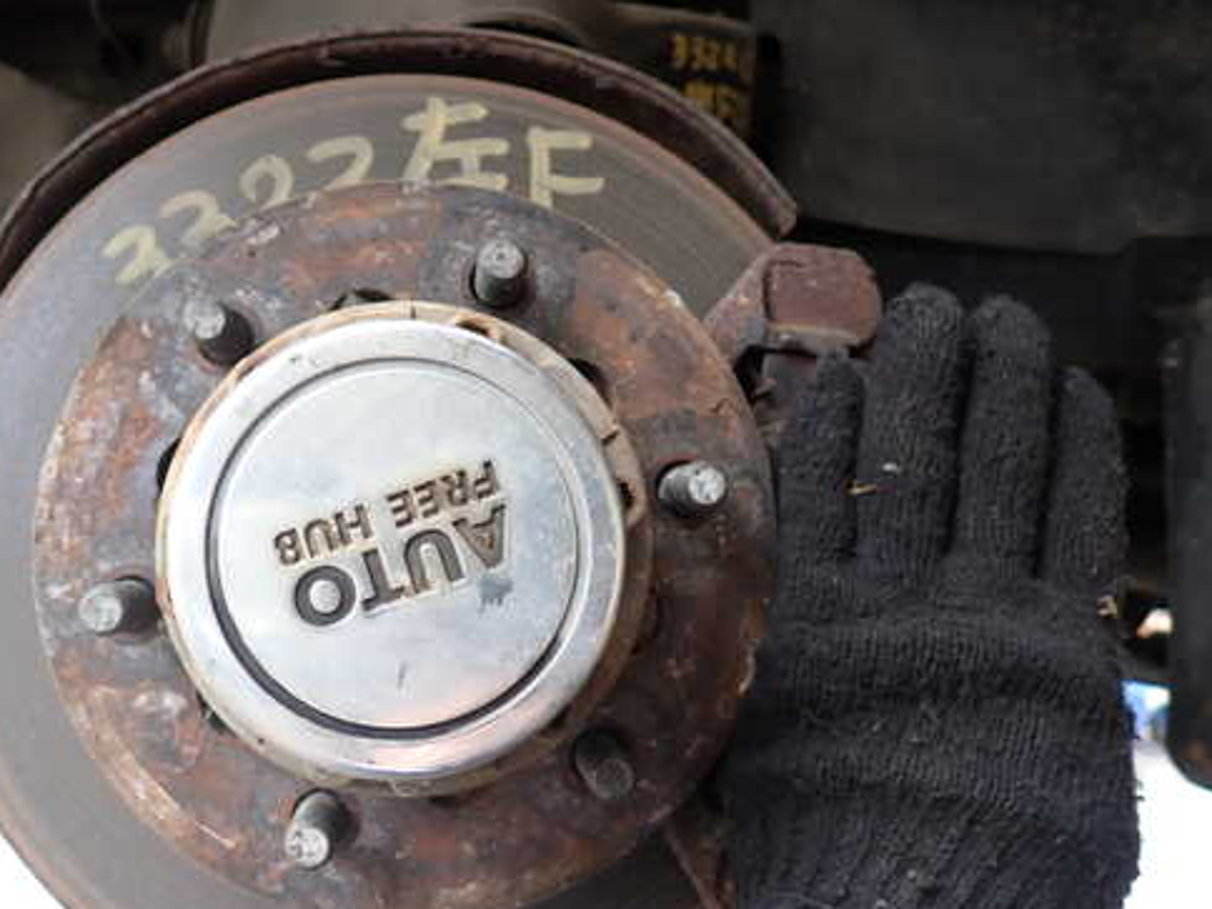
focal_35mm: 31
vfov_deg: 45.4
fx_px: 1085
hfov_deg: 57.9
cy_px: 481
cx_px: 486
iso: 125
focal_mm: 4.5
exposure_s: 1/60
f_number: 2
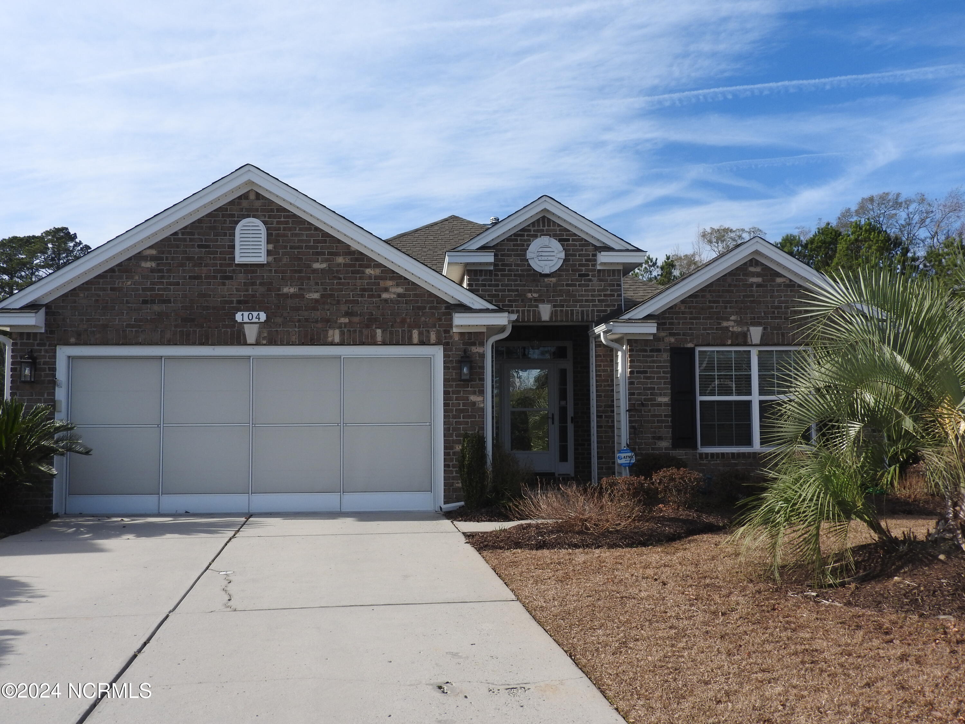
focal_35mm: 33
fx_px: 920
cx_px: 482
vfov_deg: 42.9
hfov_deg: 55.4
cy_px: 362
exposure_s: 1/1000
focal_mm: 5.9
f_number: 3.6
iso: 100
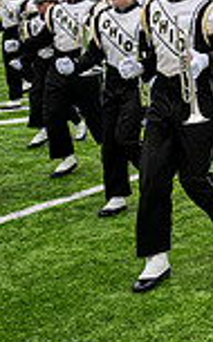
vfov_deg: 21.6
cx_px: 504
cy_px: -1
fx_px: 868
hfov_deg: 11.6
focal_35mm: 93
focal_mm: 24
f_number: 2.8
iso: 100
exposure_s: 1/500
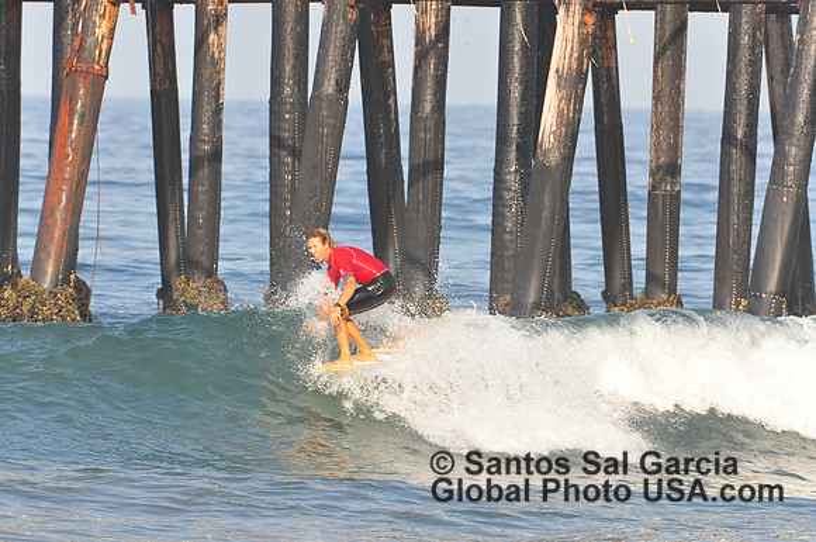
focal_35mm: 825
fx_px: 18674
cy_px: 271
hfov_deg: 2.5
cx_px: 408
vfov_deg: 1.7
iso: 1250
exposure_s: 1/1250
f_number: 10
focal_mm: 550
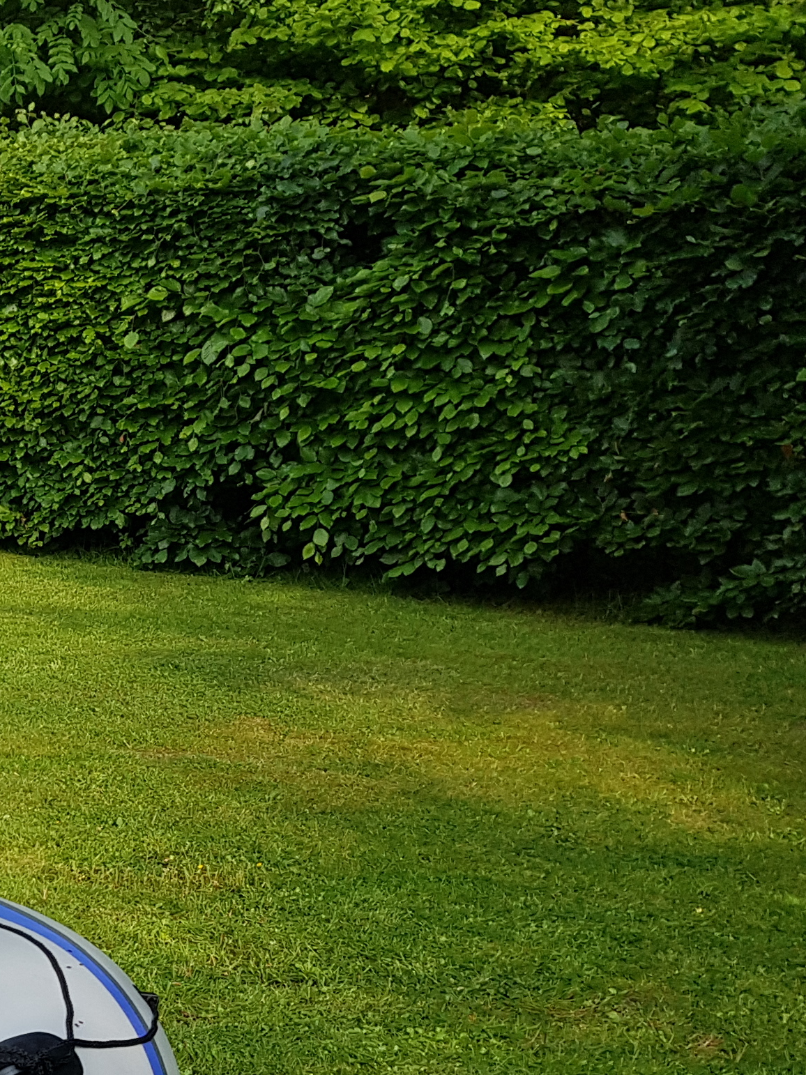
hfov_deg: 18.4
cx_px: -505
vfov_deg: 27.4
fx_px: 2112
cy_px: 1004
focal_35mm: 68
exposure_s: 1/768
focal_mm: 4.2
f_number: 1.7
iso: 40
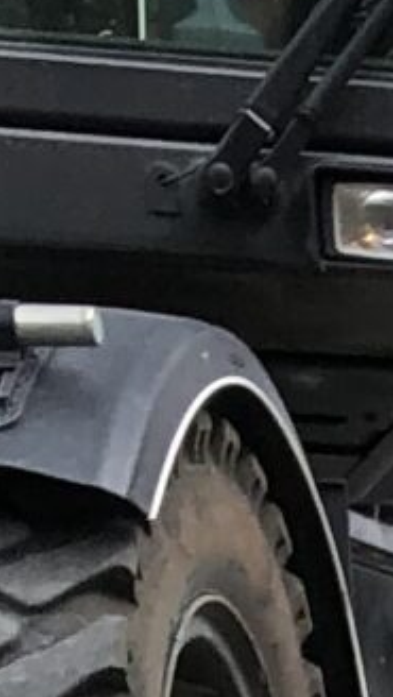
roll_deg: -1.3
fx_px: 4400
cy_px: 2246
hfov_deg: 4.7
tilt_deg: -15.5
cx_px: 1521
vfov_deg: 7.6
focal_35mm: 238
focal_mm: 3.99
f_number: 1.8
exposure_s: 1/1091
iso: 20
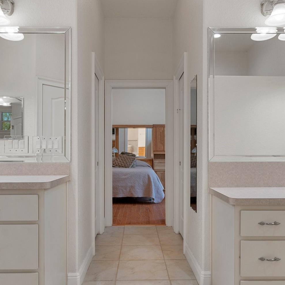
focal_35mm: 29
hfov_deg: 55.6
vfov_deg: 55.6
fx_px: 270
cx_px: 143
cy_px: 148
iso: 320
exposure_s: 1/1.67
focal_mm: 14
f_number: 8
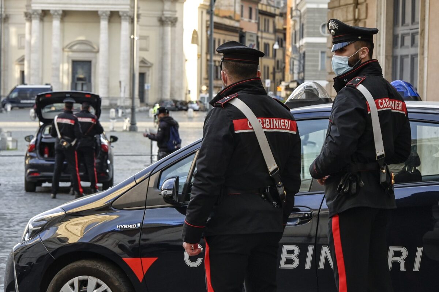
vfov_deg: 12.4
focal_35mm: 110
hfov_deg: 18.6
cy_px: 146
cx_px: 220
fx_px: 1340
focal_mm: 110
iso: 1250
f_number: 10
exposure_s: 1/160
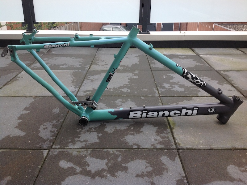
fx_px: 249
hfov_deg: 52.7
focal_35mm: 35
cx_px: 124
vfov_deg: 40.6
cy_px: 92
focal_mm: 4.28
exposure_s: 1/521
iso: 80
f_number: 2.4
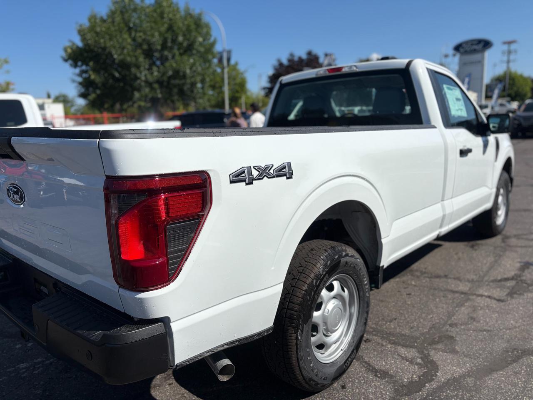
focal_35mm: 26
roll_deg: +1.3
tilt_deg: -10.4
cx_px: 266
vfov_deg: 53.1
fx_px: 400
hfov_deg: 67.3
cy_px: 200
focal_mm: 5.96
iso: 50
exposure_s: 1/7813
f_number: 1.6
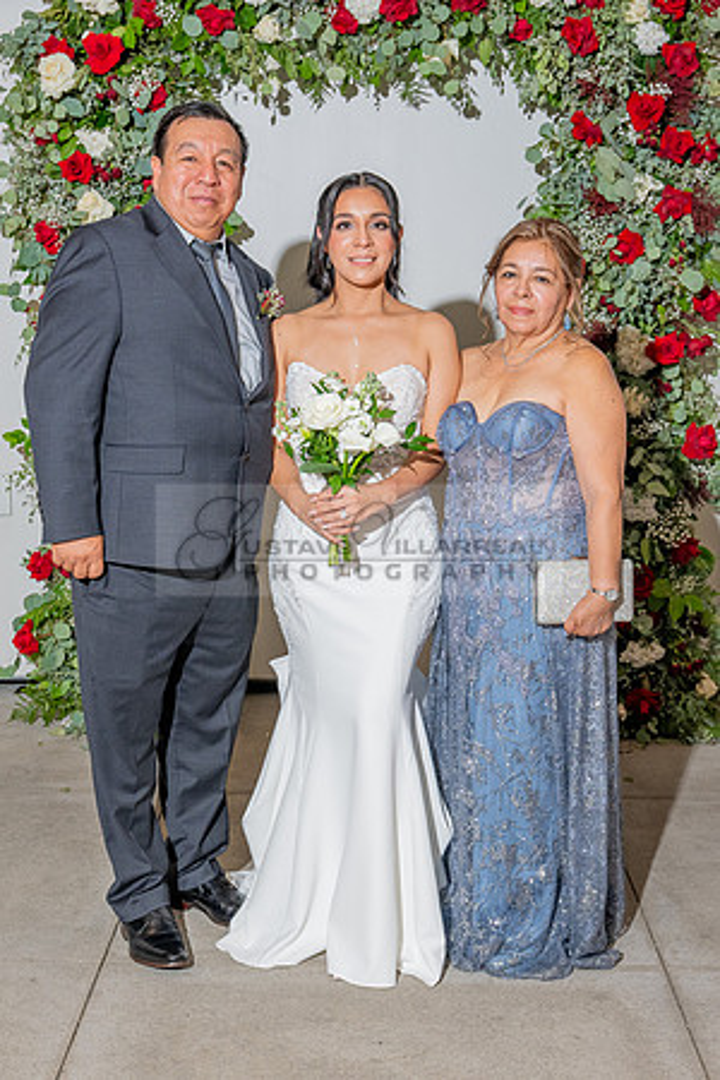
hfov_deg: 23.6
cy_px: 599
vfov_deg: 34.8
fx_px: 1722
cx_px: 332
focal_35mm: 57
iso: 800
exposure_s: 1/200
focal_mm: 34.5
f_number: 5.6
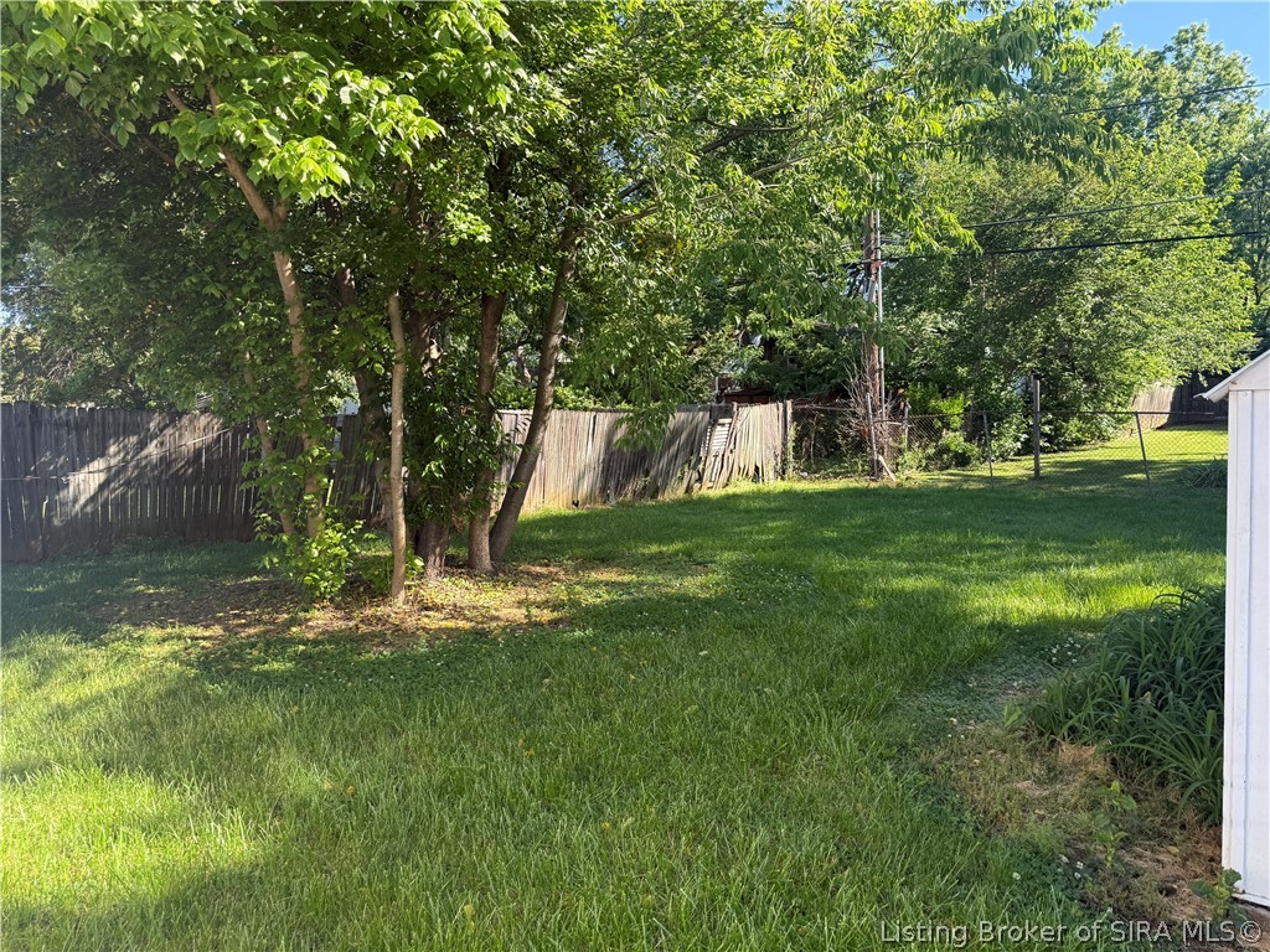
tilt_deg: -5.4
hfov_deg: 71.6
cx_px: 635
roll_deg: +1.9
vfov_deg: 56.8
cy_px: 476
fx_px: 881
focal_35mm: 24
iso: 80
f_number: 1.78
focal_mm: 6.76
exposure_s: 1/575
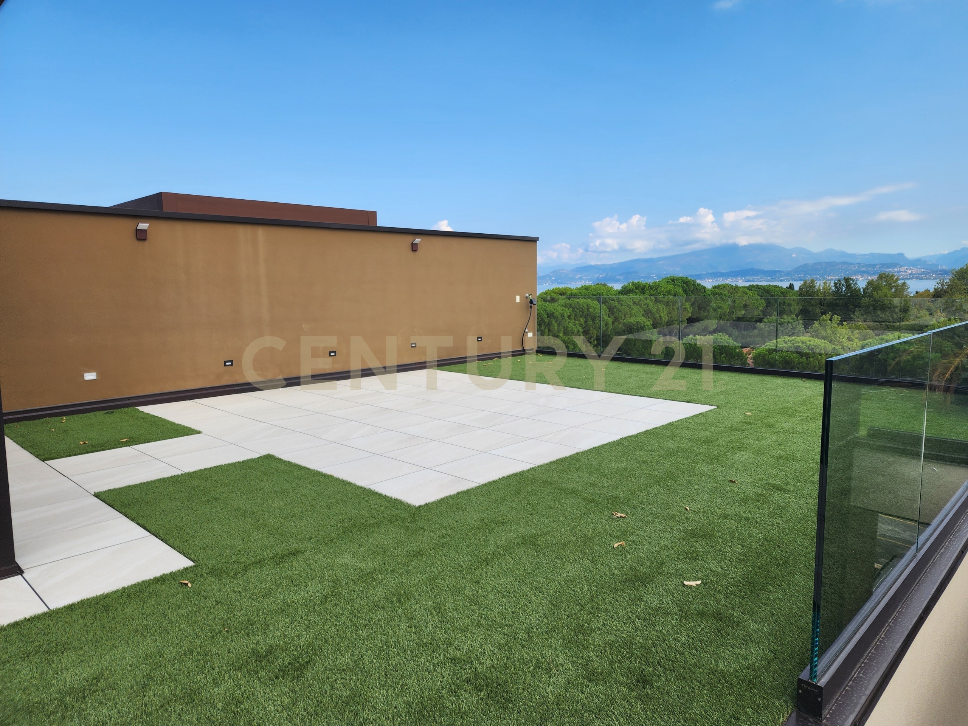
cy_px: 363
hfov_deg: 73.9
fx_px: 643
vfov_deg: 58.9
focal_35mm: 23
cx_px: 484
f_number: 1.8
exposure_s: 1/794
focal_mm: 6.4
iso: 12
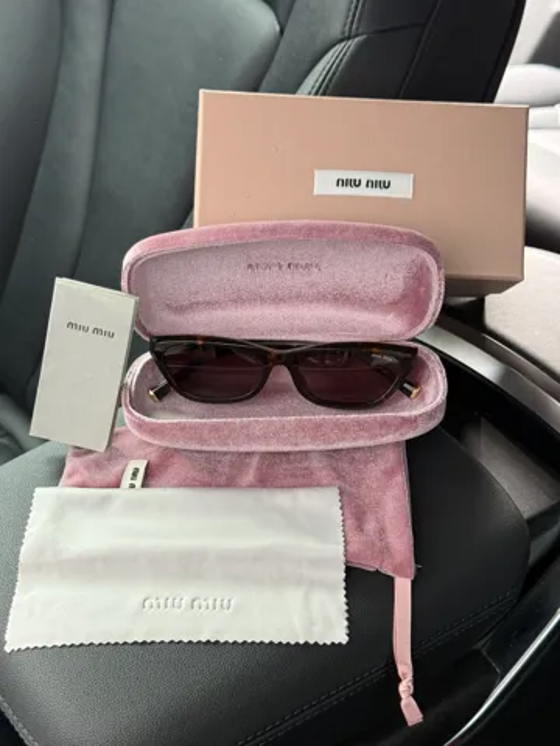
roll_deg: +1.8
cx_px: 280
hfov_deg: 30.3
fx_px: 1035
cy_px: 373
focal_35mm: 48
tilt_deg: -36.6
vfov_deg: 39.7
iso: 100
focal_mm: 6.76
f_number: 1.78
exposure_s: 1/51
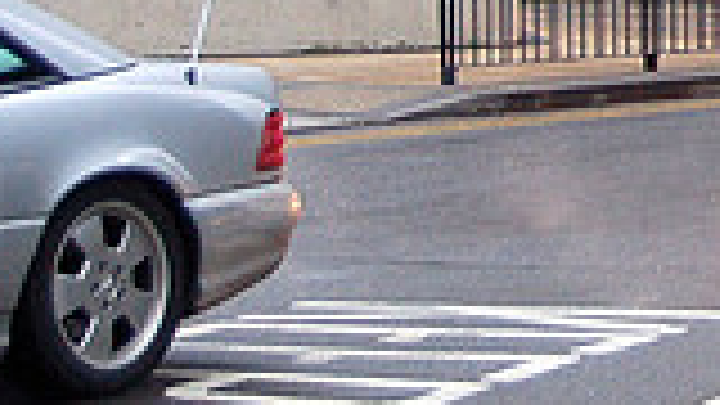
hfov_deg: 9.6
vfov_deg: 5.5
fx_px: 4124
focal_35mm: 216
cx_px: 1170
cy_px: -407
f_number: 5
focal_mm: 38
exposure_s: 1/60
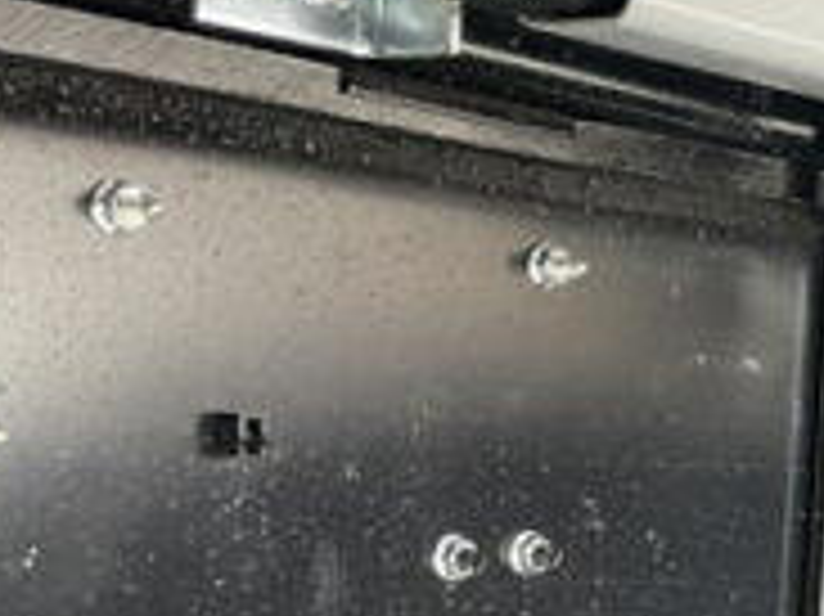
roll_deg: -5.3
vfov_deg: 15.6
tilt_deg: -9.0
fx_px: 2165
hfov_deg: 19.5
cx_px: 1126
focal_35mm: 91
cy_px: 760
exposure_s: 1/70
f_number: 1.6
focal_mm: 4.2
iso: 125
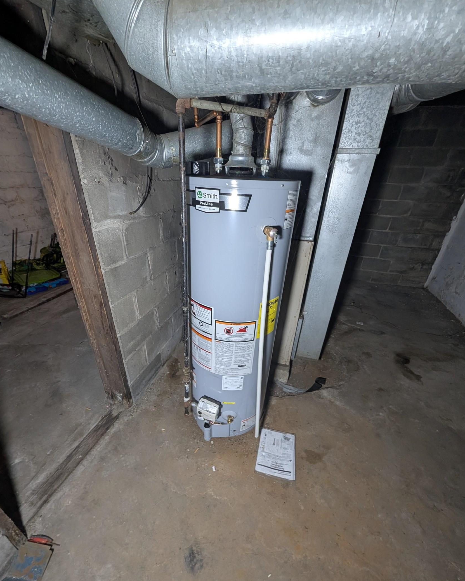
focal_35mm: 13
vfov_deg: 104.6
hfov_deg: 92.2
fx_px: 224
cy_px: 316
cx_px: 228
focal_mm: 2.02
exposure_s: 1/59.5
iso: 200
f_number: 1.7
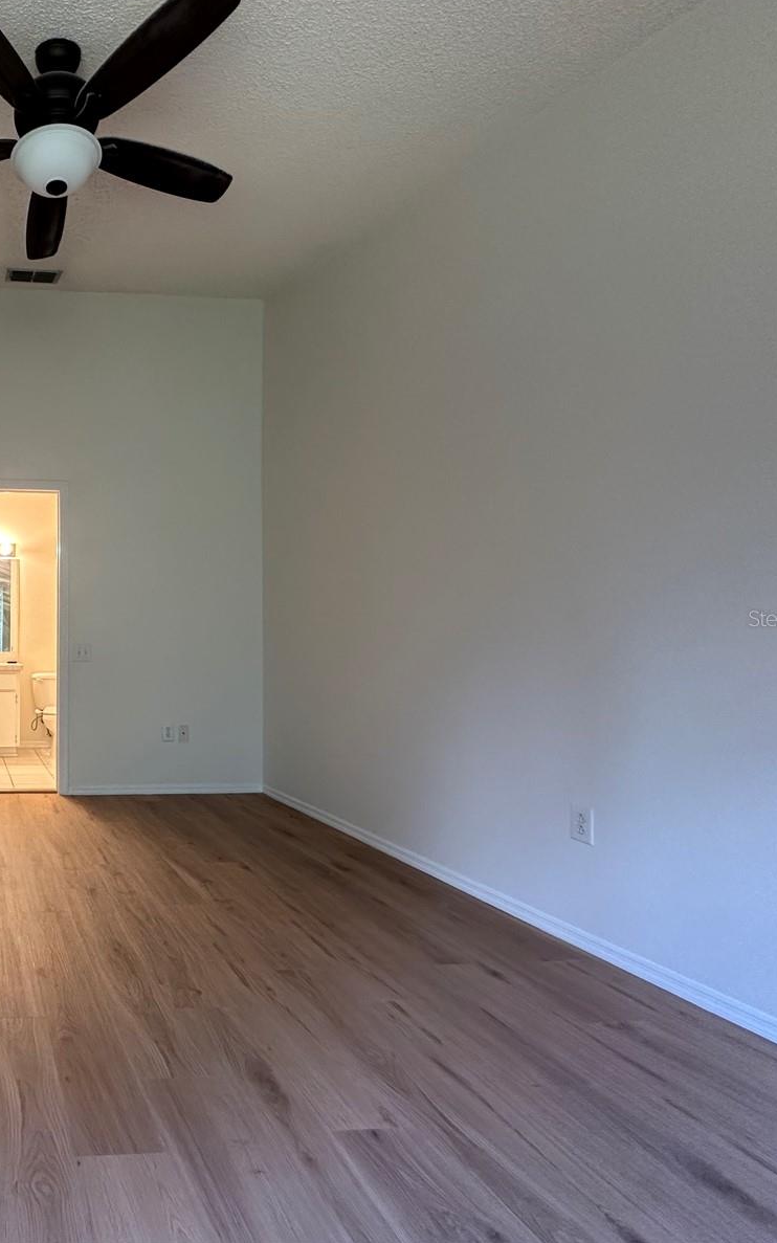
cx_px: 9
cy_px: 618
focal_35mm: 20
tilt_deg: +1.5
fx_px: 678
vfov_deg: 85.1
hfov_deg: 49.4
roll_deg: -1.0
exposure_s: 1/60
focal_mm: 2.22
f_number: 2.2
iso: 200
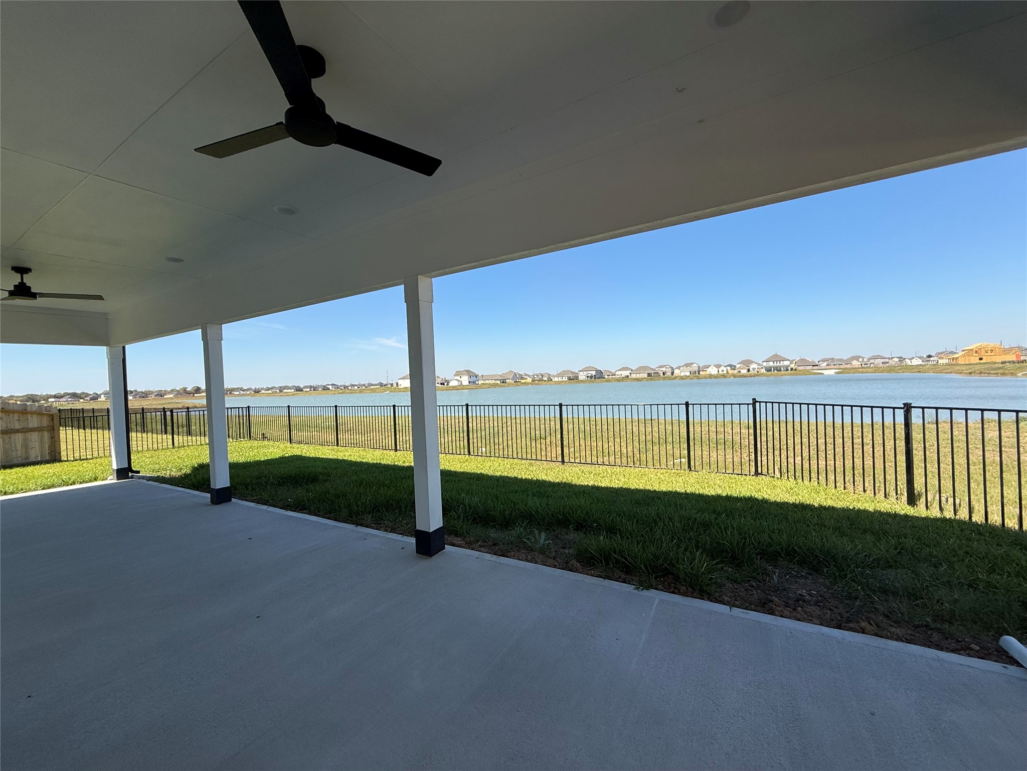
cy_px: 386
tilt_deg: -0.3
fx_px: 415
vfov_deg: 85.7
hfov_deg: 102.1
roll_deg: +2.4
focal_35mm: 14
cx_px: 514
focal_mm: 2.22
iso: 50
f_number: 2.2
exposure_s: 1/2165
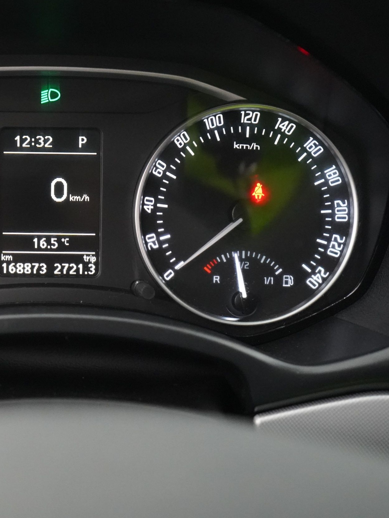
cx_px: 39
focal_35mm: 58
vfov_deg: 33.2
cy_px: 258
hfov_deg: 24.5
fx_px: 869
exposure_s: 1/100
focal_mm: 40
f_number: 4
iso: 12800
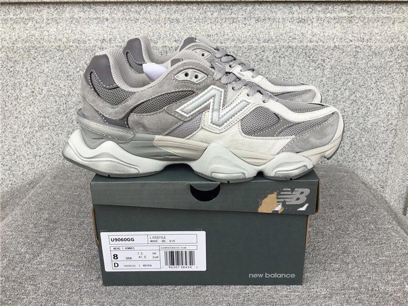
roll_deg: +0.6
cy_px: 153
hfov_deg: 58.4
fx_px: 365
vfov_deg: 45.4
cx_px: 204
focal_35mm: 31
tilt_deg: -21.2
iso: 25
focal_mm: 3.3
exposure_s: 1/101
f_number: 2.4
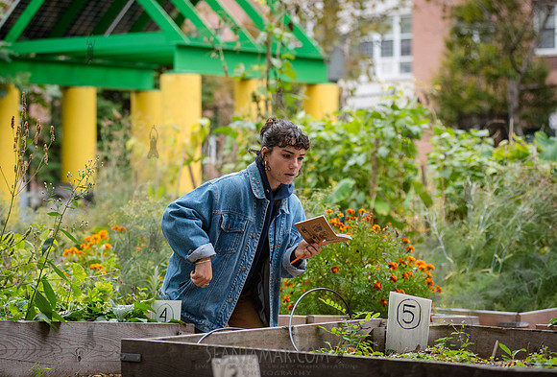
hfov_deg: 17.9
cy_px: 176
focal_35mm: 113
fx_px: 1765
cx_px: 250
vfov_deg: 12.2
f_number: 3.5
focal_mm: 100
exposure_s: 1/1250
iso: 2000
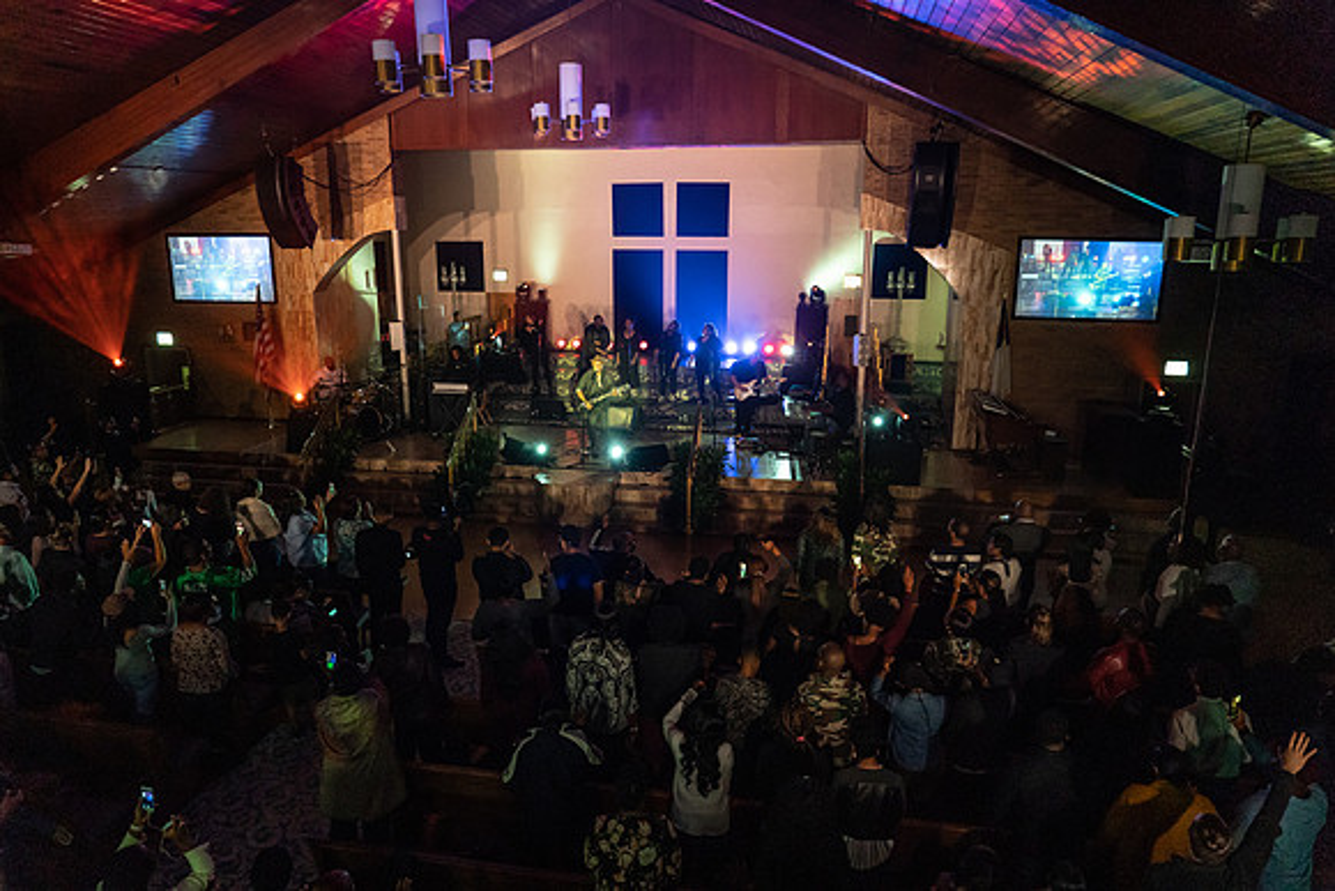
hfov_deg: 73.7
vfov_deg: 53.2
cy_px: 446
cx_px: 668
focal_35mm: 24
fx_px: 890
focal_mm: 24
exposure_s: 1/200
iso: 5000
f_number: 4
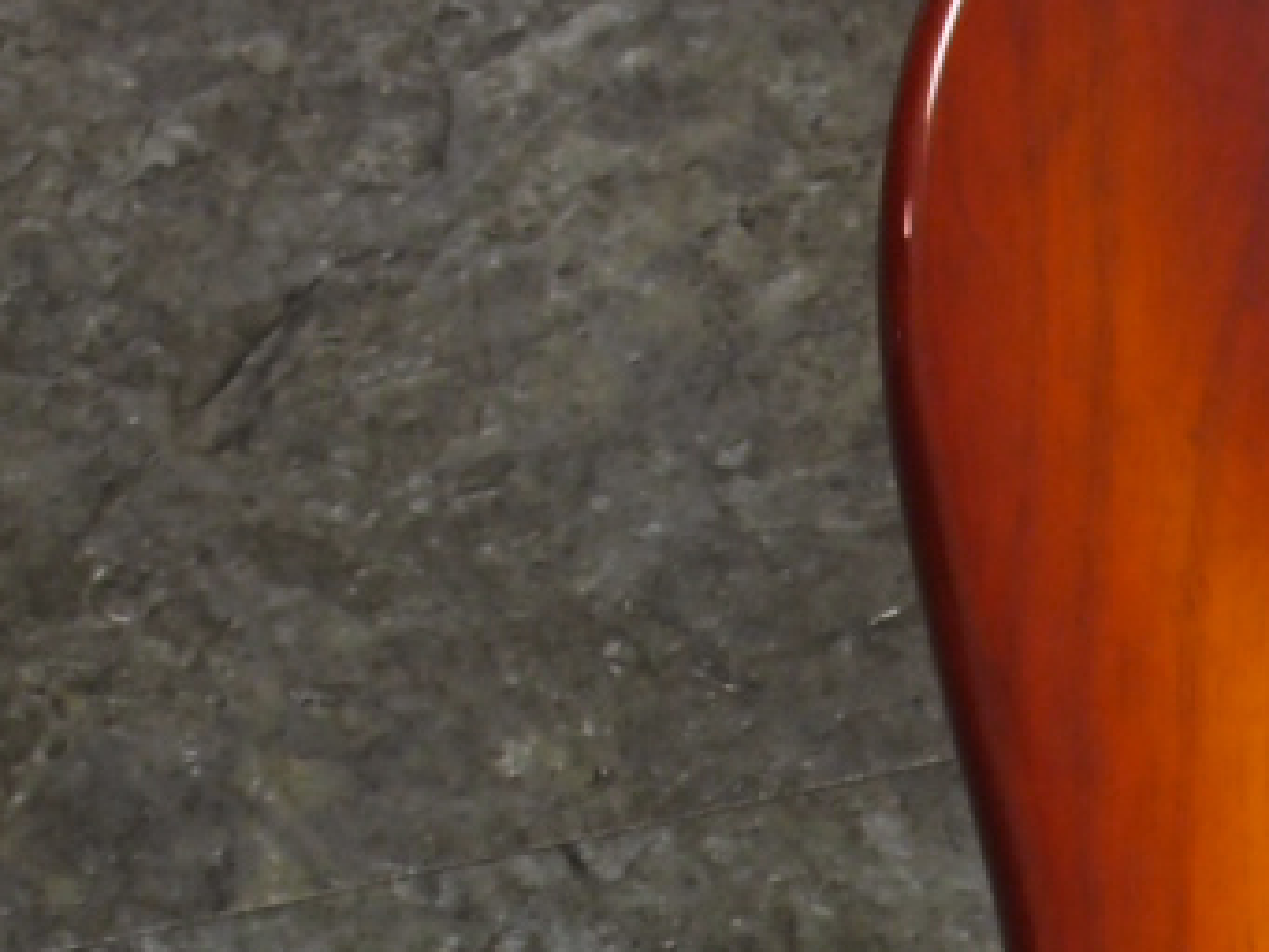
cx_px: 1980
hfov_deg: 6.0
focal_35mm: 328
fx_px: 12028
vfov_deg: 4.5
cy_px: 1837
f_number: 13
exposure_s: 1/2.5
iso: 200
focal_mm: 35
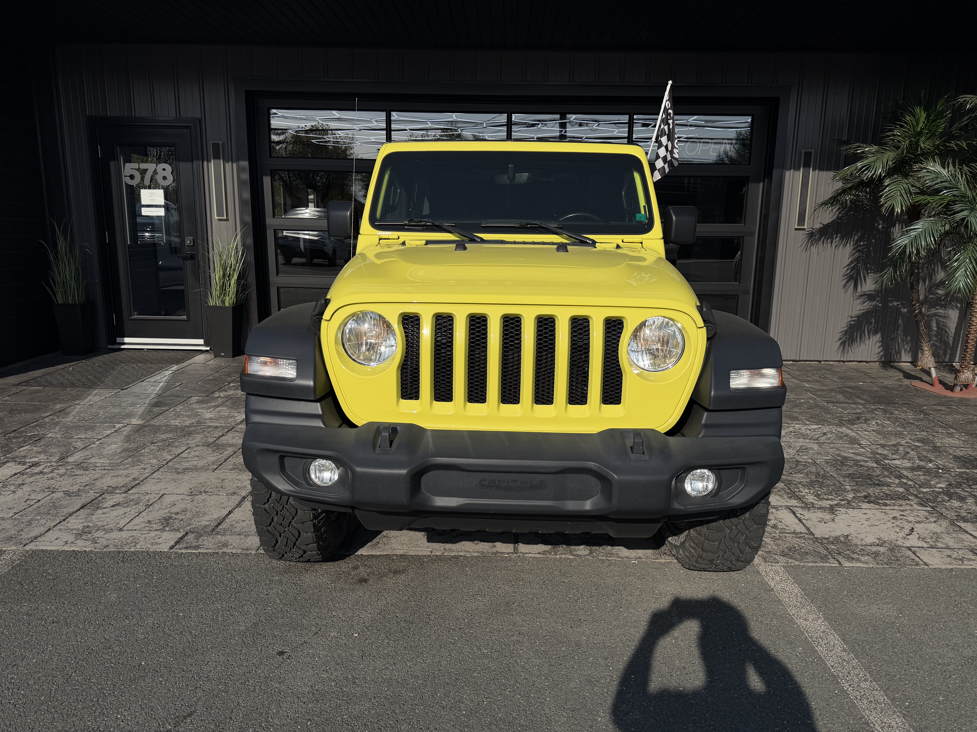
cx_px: 488
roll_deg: -0.9
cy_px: 366
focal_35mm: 24
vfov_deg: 56.8
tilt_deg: -11.2
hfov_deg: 71.6
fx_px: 677
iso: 80
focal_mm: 6.76
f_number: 1.78
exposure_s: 1/10309
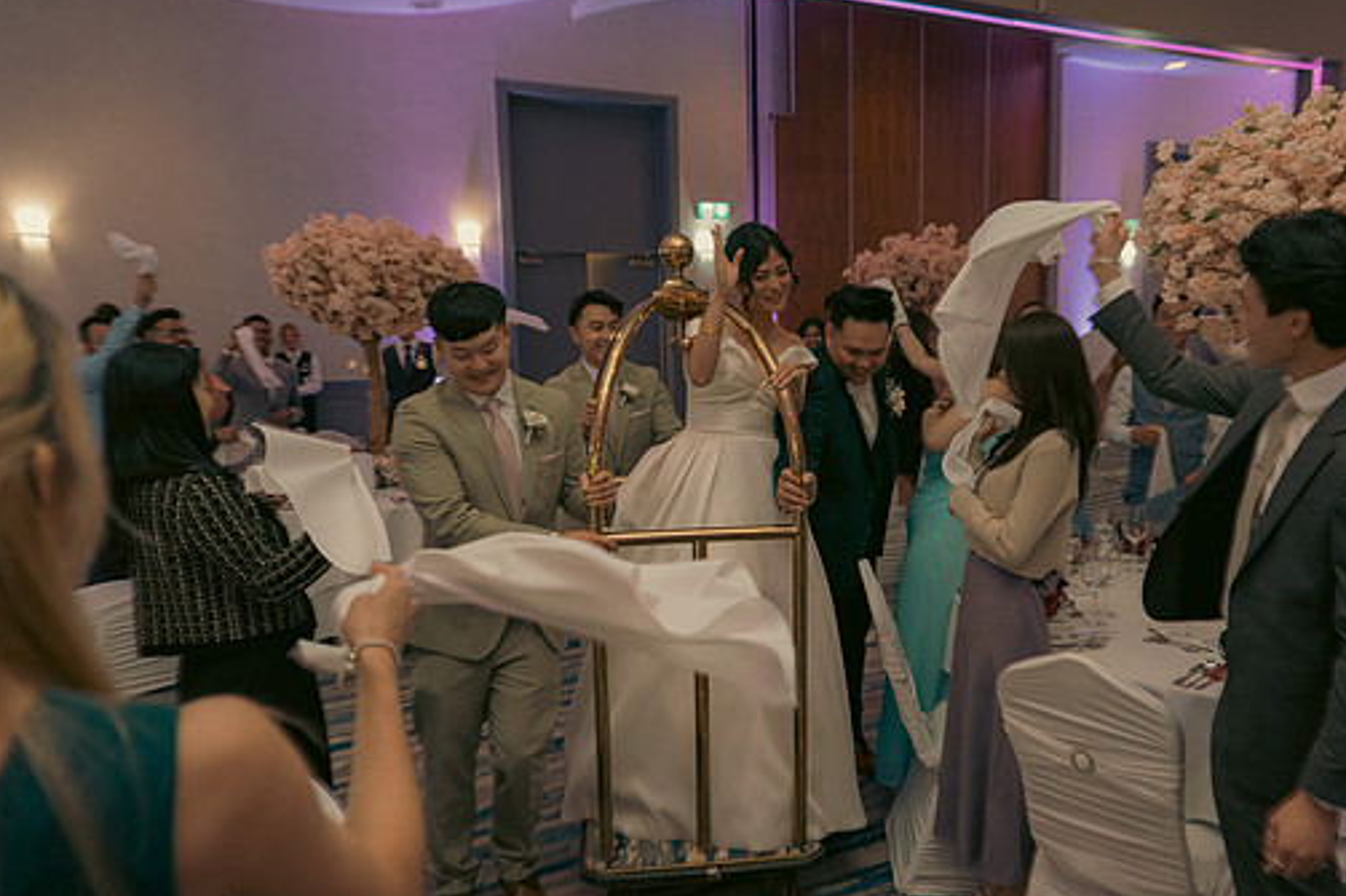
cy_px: 459
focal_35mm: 30
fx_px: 1121
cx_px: 763
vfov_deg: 43.6
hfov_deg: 61.7
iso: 2500
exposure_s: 1/160
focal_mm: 26
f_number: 3.5
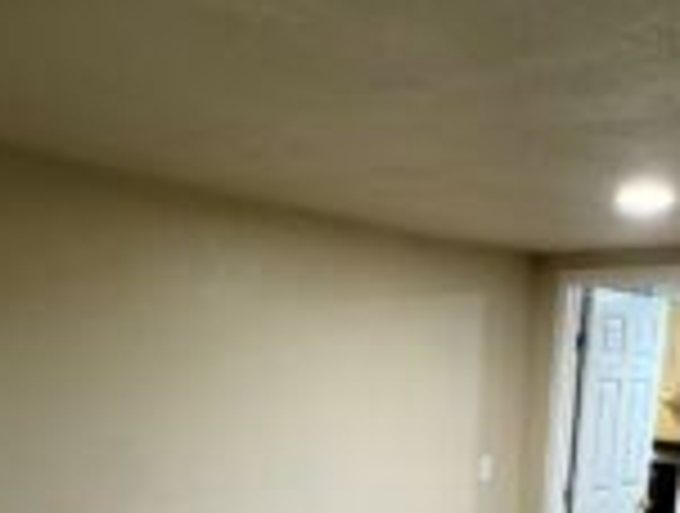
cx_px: 513
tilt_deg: -18.8
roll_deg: -3.0
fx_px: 729
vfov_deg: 33.0
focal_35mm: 37
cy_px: 590
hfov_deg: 48.1
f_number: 2.2
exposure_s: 1/60
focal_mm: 2.22
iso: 250
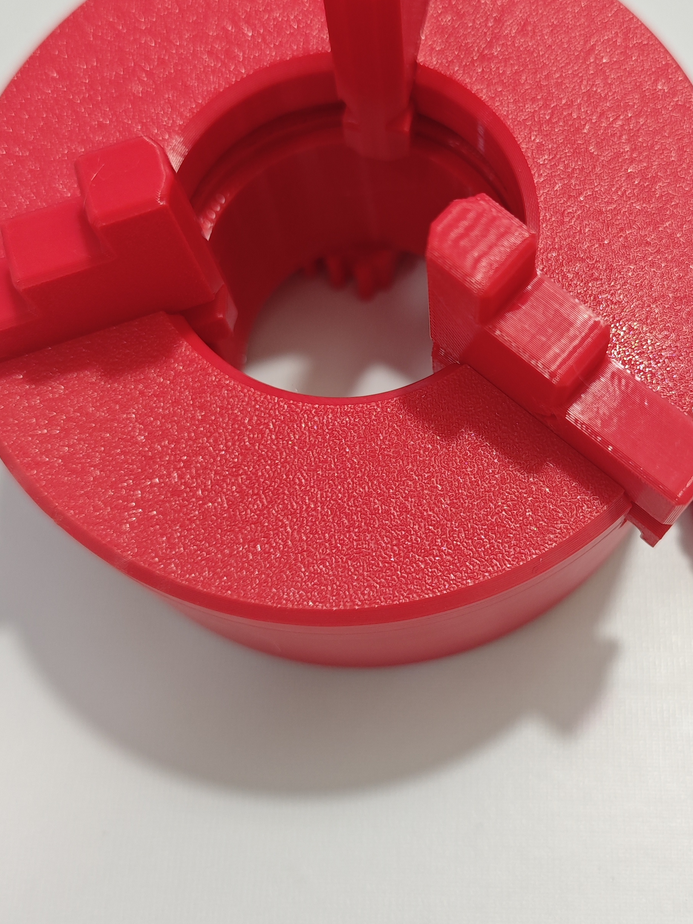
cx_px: 454
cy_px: 419
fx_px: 1041
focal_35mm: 39
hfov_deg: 36.5
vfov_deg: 47.8
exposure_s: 1/50
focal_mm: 6.55
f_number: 1.6
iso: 320
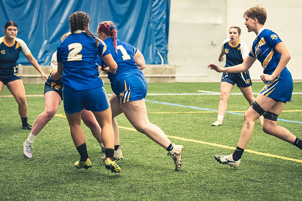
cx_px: 151
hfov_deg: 13.1
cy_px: 100
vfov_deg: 8.7
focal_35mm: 157
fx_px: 1316
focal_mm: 105
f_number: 2.8
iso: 12800
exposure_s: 1/500
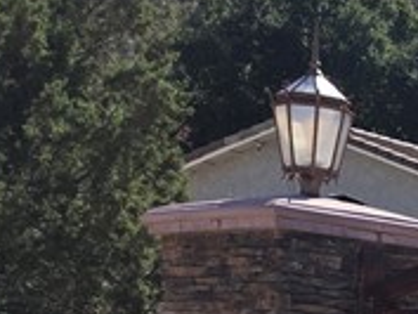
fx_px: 1607
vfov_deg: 10.8
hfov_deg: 11.4
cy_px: 465
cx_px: 1103
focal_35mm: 133
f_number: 1.8
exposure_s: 1/1869
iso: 25
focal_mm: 5.4
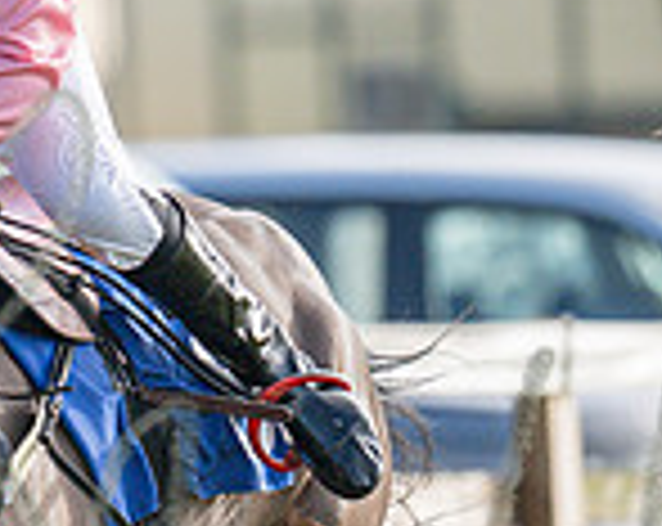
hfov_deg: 0.8
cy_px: 115
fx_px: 46675
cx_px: -438
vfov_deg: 0.6
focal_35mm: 2387
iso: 400
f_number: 4.5
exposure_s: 1/1250
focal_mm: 400
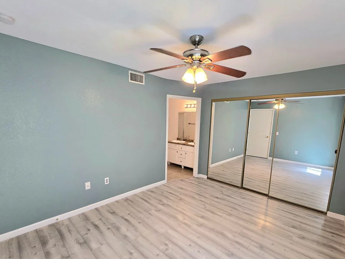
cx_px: 173
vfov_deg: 81.5
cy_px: 143
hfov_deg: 98.1
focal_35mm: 15
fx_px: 150
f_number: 2.2
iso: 100
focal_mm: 2.2
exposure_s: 1/60.2
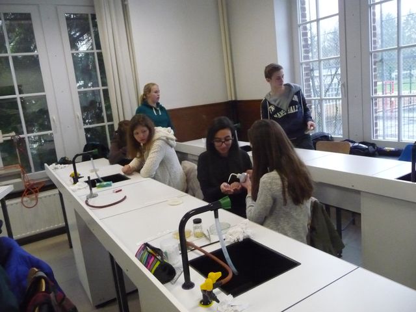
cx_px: 208
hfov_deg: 63.4
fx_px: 336
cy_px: 156
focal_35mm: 28
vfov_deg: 49.7
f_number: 3.3
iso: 1000
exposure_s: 1/125
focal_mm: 4.7
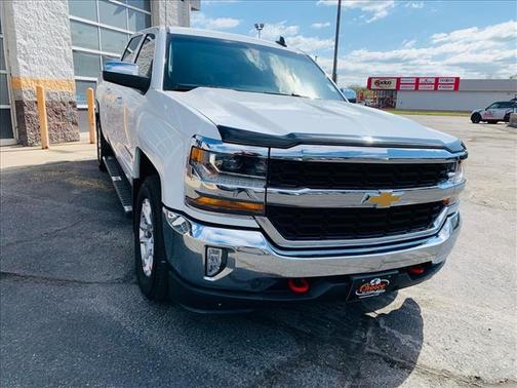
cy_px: 194
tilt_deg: -10.8
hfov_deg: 67.3
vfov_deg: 53.1
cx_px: 258
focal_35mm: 26
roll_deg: -3.6
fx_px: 388
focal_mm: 4.25
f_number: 1.8
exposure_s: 1/2114
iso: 25
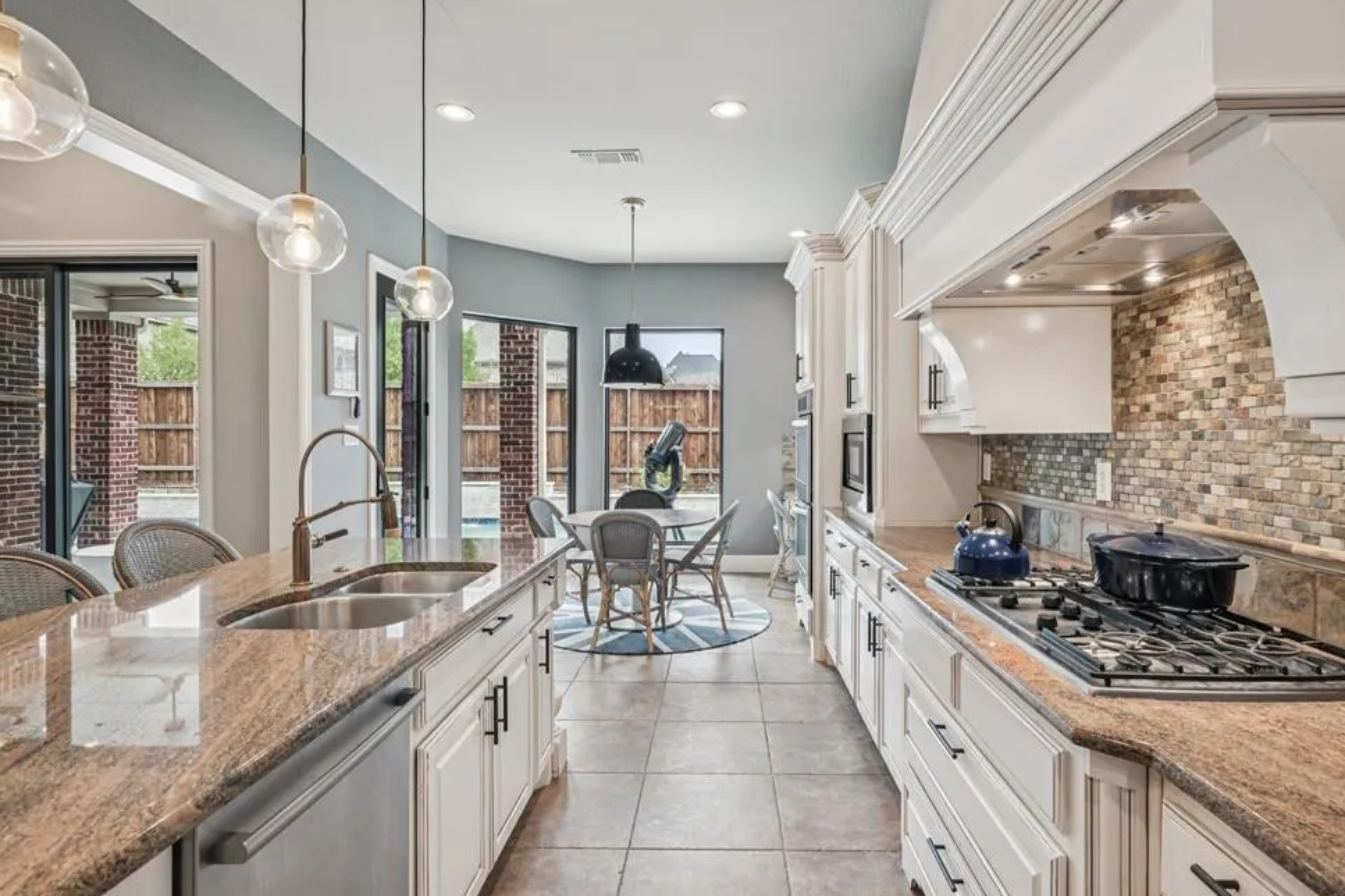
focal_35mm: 19
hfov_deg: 88.3
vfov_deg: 65.8
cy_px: 434
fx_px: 692
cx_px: 704
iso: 400
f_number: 8
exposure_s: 1/40
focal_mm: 17.5
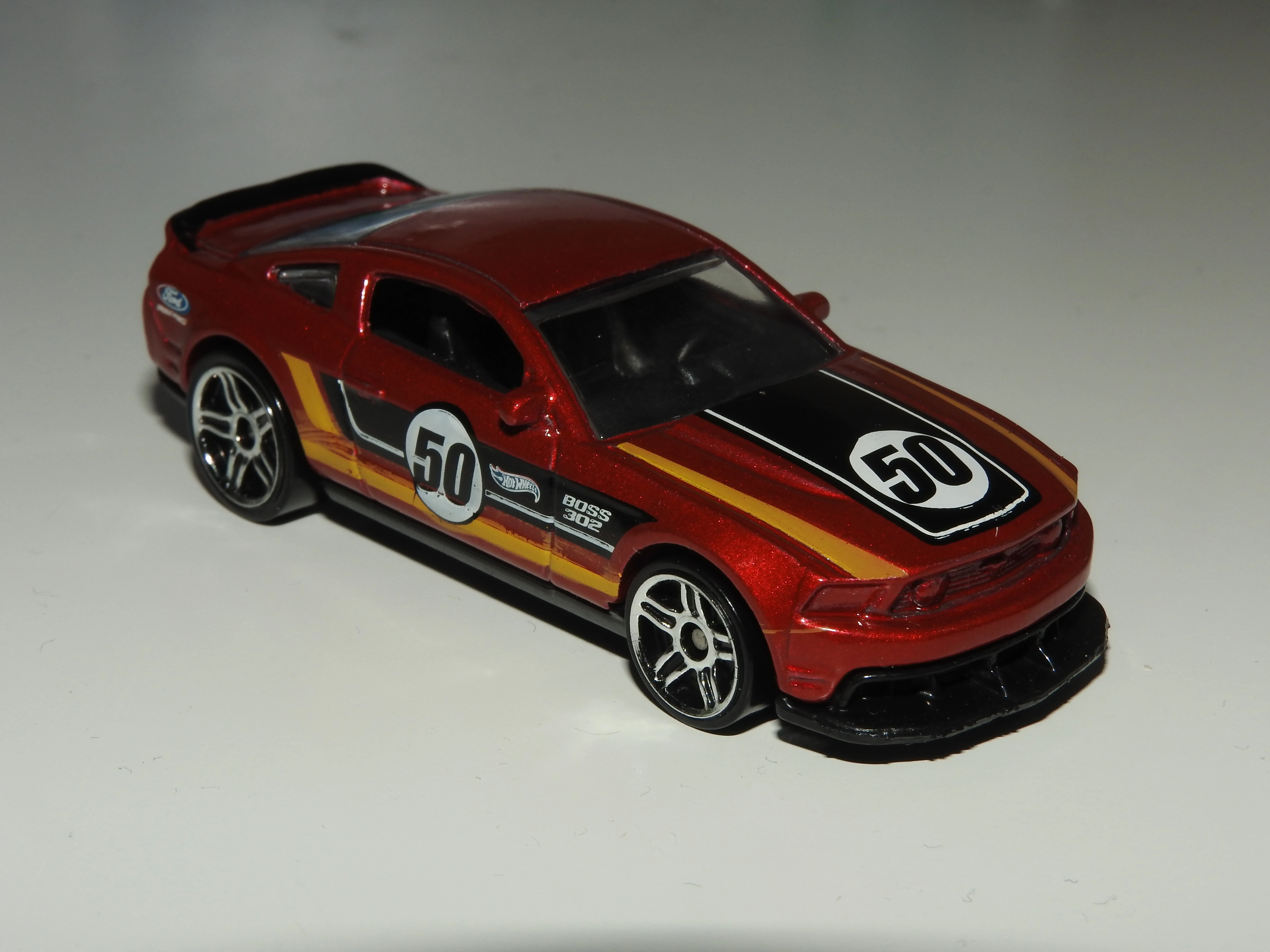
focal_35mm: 80
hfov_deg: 24.4
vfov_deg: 18.4
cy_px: 476
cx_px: 635
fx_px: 2935
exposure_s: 1/80
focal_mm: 14.3
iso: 100
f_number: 8
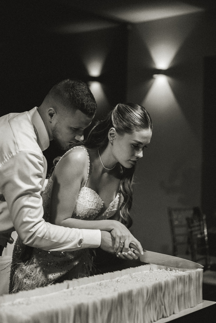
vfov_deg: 31.9
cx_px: 113
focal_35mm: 63
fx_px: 566
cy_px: 165
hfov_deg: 21.6
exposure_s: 1/2000
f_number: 1.8
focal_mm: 50
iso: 500
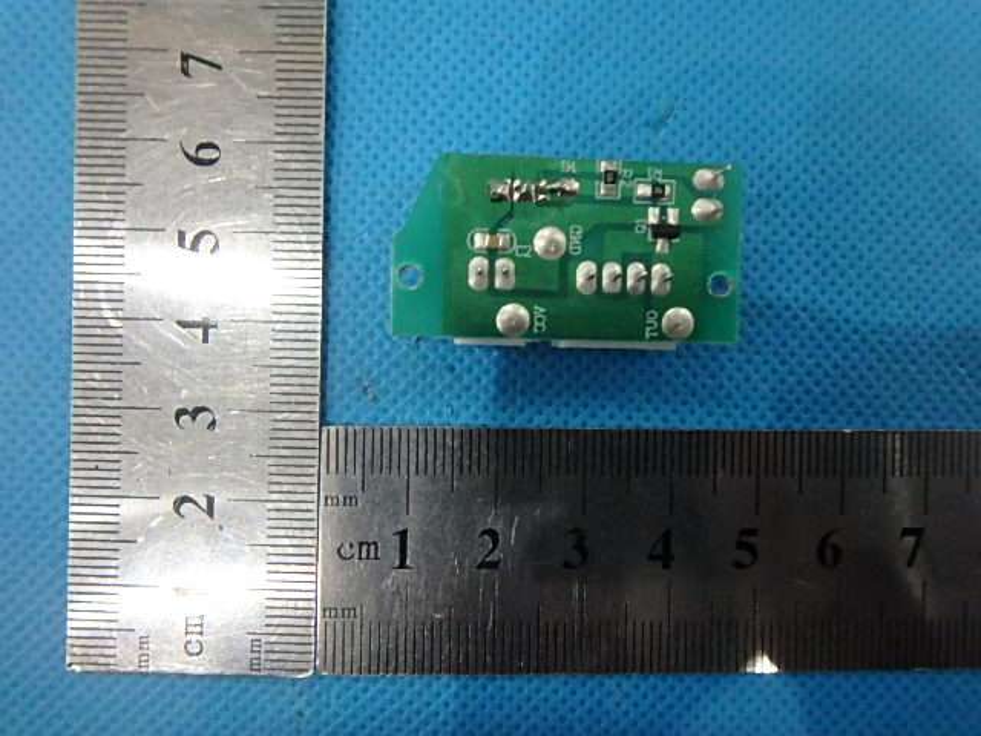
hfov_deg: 79.0
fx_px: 595
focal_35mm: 21
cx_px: 490
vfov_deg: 63.4
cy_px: 368
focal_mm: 3.7
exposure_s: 1/15
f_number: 3.5
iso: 800
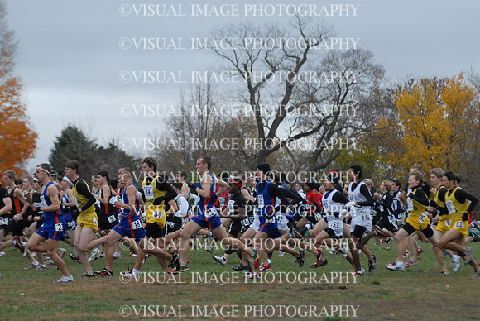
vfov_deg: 8.3
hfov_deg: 12.4
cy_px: 160
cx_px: 240
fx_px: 2202
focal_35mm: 165
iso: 800
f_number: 4
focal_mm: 110
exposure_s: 1/1600
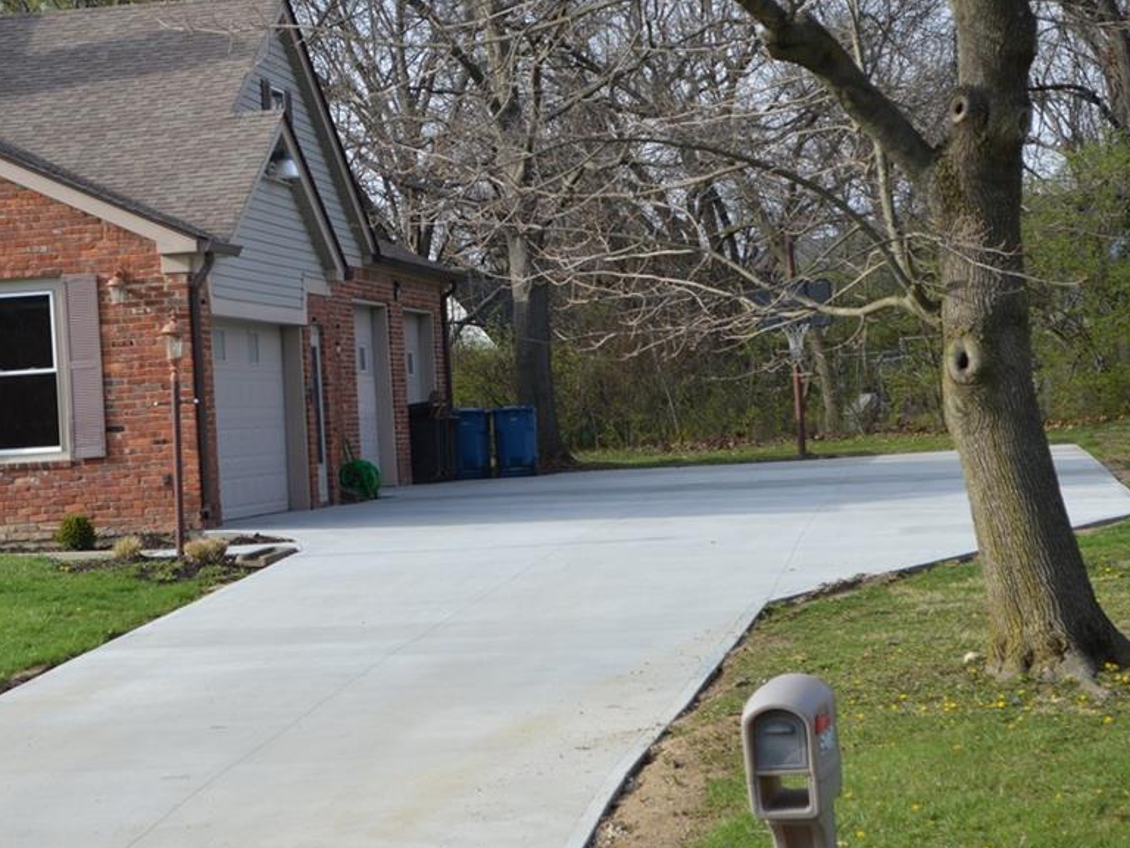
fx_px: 3449
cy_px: 390
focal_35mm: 106
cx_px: 393
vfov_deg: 14.0
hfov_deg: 18.6
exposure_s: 1/200
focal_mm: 55
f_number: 7.1
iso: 100
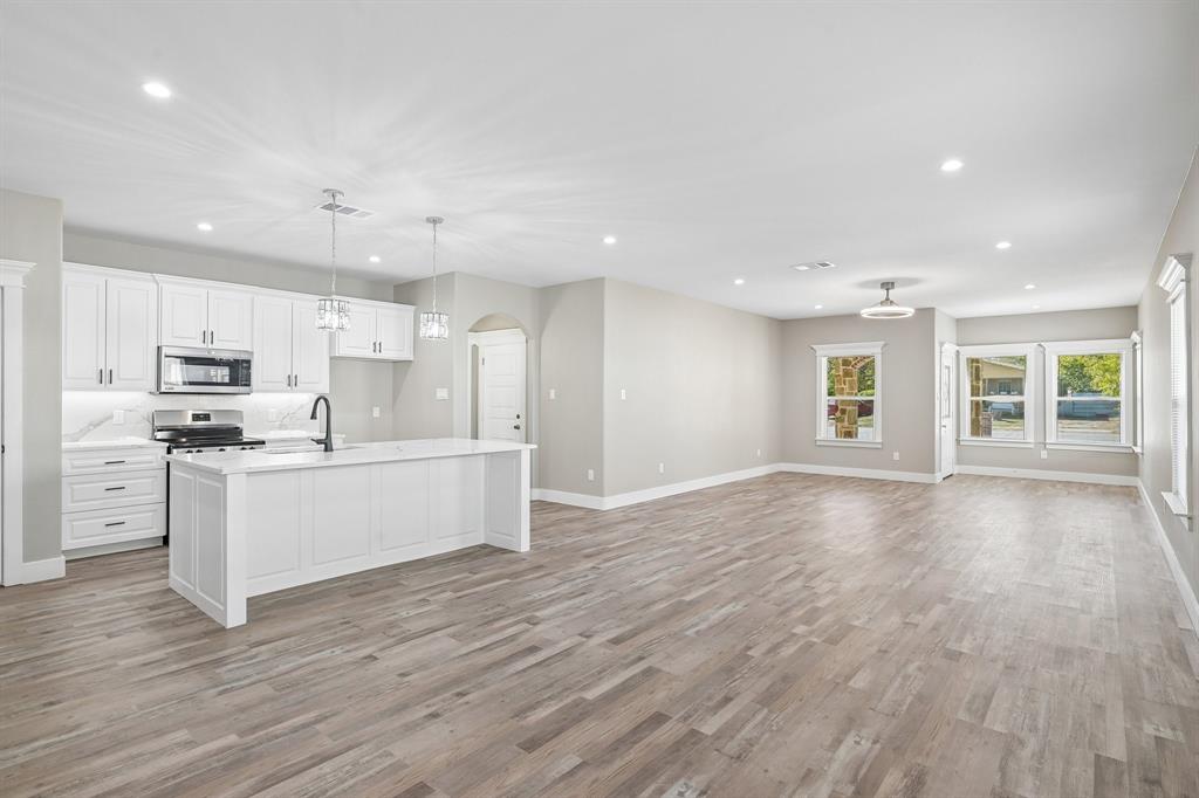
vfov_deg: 68.8
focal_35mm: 18
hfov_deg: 91.6
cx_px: 600
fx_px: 583
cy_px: 399
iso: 400
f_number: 8
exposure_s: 1/30
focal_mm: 17.5
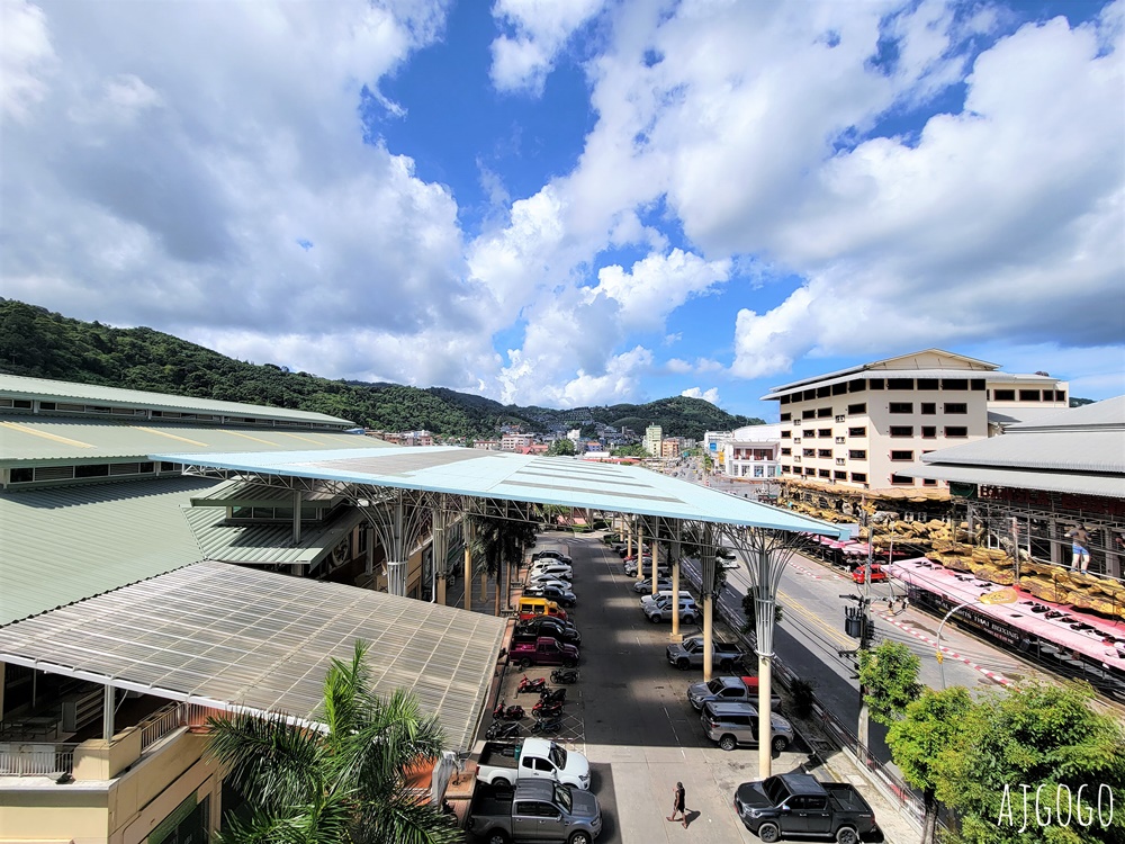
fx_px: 422
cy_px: 422
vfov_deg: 89.9
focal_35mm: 13
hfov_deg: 106.2
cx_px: 562
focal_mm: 2.2
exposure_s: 1/2614
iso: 50
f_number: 2.2
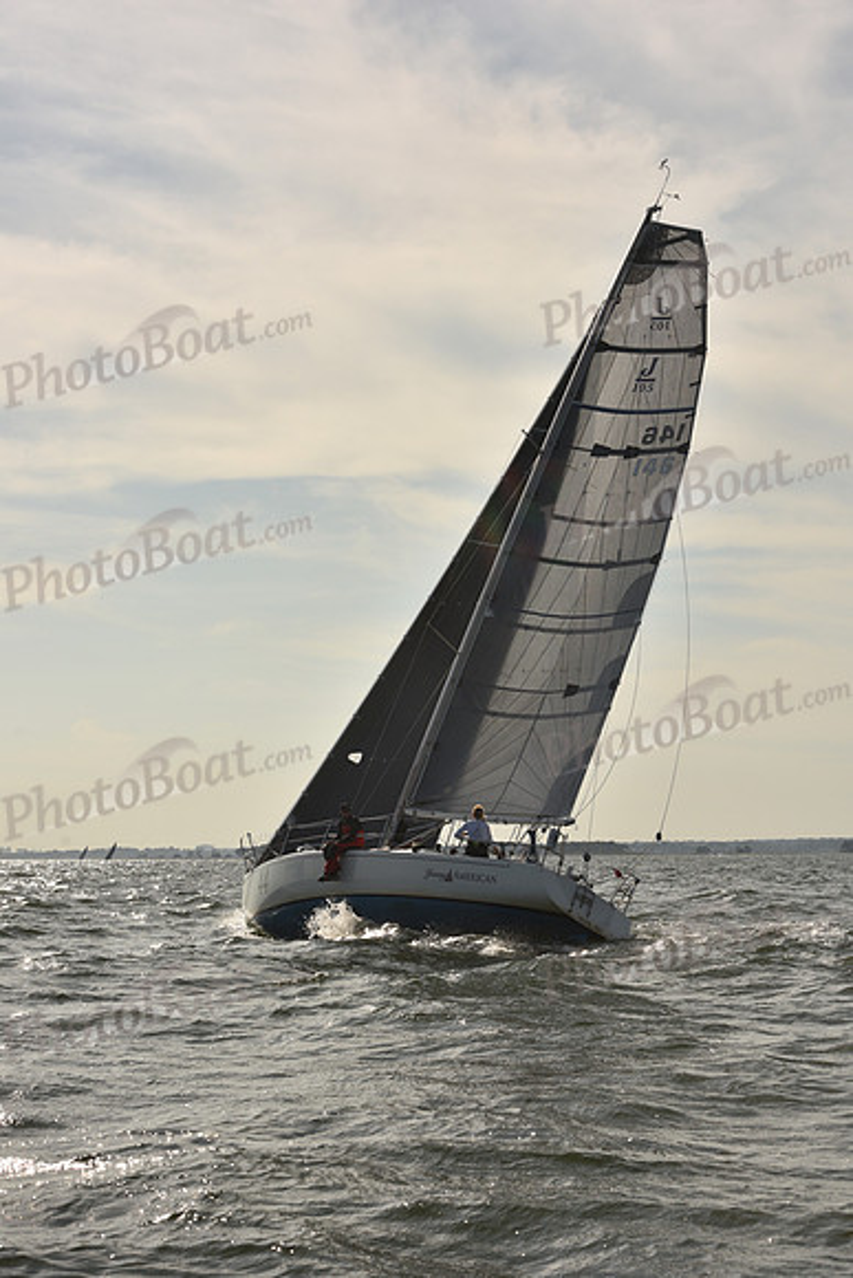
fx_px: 2486
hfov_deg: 19.5
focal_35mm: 70
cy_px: 639
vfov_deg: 28.8
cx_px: 426
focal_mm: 70
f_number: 9
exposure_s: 1/640
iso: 250
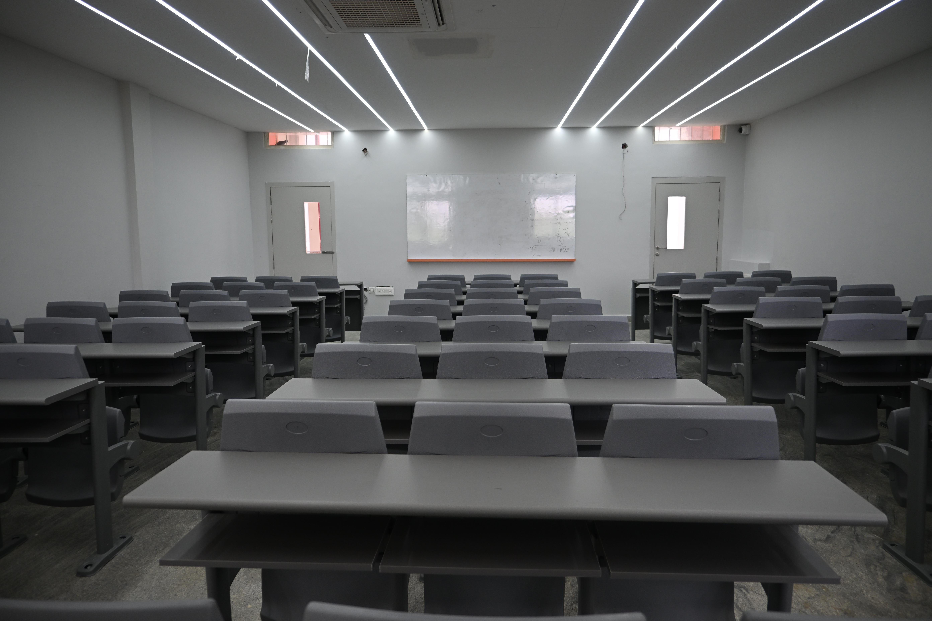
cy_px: 310
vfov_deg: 53.1
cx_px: 466
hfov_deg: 73.7
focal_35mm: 24
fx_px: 621
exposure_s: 1/250
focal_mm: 16
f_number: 3.5
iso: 400
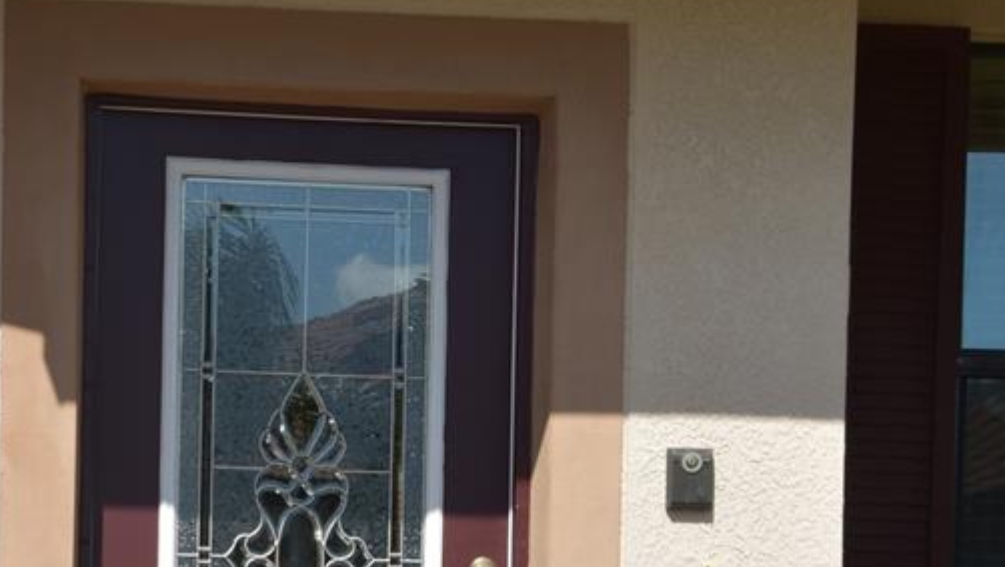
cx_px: 474
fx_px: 3841
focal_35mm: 144
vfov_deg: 8.4
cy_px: 627
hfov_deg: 14.9
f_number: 11
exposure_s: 1/200
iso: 100
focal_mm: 45
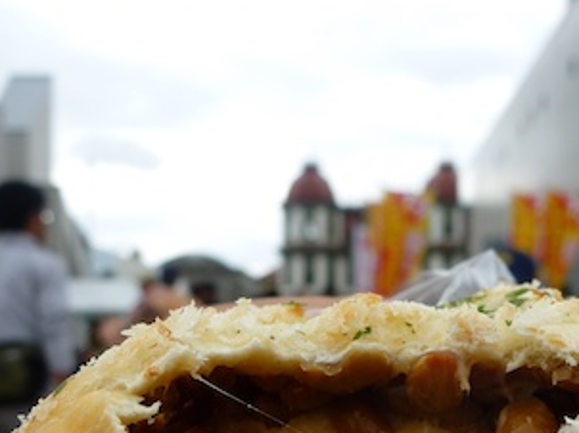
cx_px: 366
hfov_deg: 36.6
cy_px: 381
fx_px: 869
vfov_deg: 27.1
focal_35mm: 52
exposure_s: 1/400
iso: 80
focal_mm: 4.9
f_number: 3.3
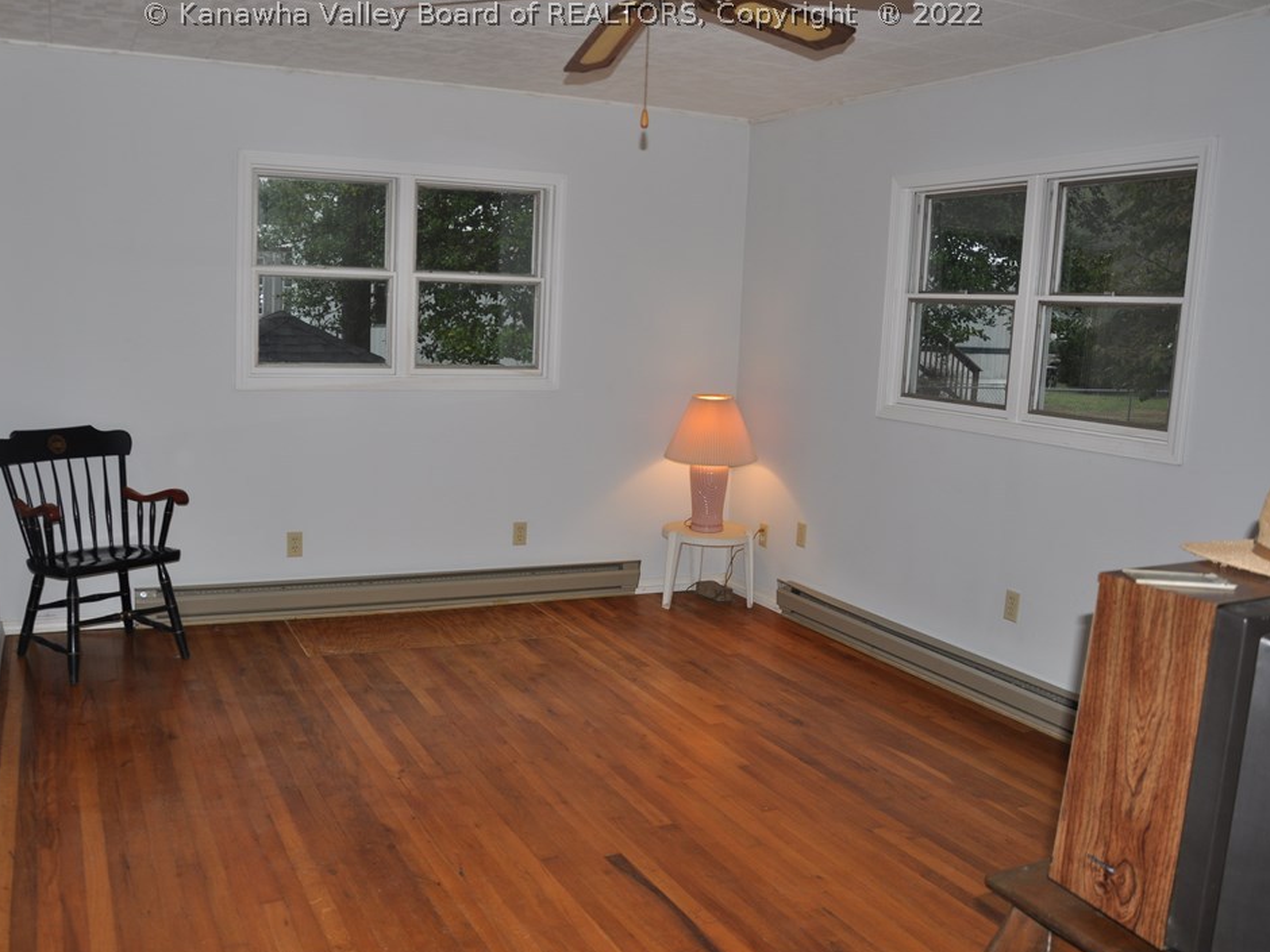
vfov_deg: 46.8
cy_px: 477
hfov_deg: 59.8
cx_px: 562
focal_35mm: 30
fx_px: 1101
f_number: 5.6
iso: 200
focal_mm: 18
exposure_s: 1/125
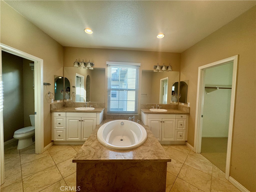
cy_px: 96
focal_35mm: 14
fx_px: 104
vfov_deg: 85.7
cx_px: 128
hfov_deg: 102.1
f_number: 2.2
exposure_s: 1/120
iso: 80
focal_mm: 2.22
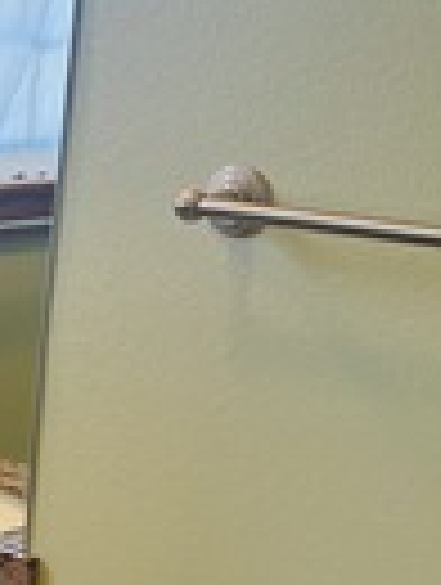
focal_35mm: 96
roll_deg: -1.2
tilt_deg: -14.2
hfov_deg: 13.7
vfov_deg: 20.3
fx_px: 1625
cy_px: 418
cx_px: -360
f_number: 1.5
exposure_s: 1/60
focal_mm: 5.7
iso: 64
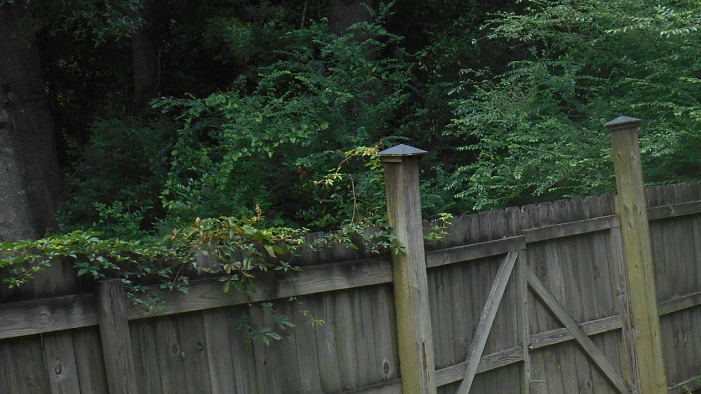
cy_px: 416
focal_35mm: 67
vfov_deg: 17.5
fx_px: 1245
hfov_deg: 31.0
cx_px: 513
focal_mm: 4.7
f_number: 3.4
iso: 80
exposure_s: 1/125
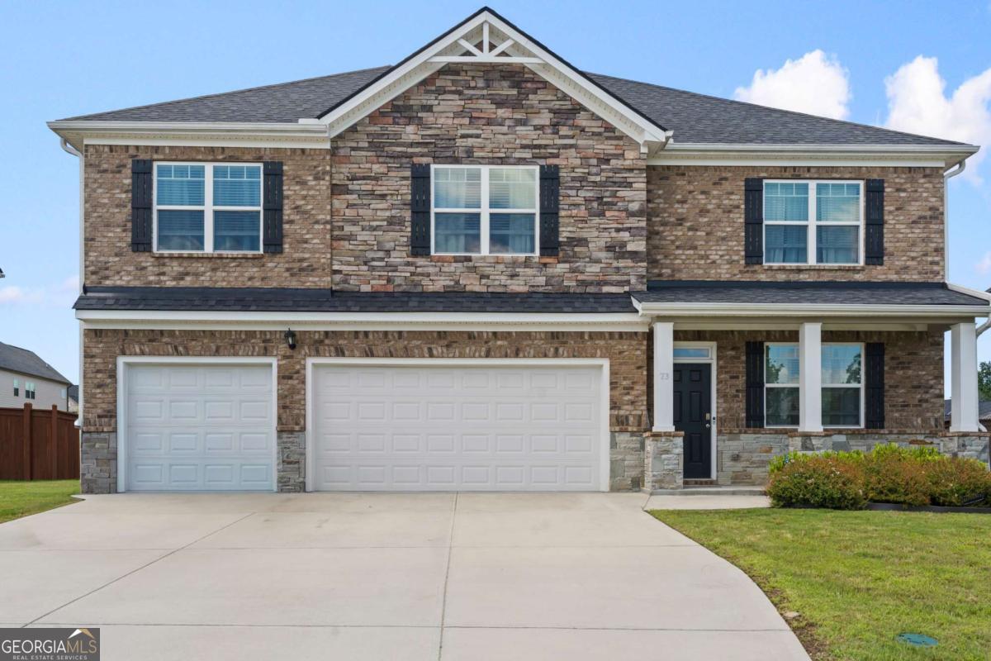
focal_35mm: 30
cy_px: 330
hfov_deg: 61.9
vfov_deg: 43.6
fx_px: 826
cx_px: 496
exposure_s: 1/125
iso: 250
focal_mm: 30
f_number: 9
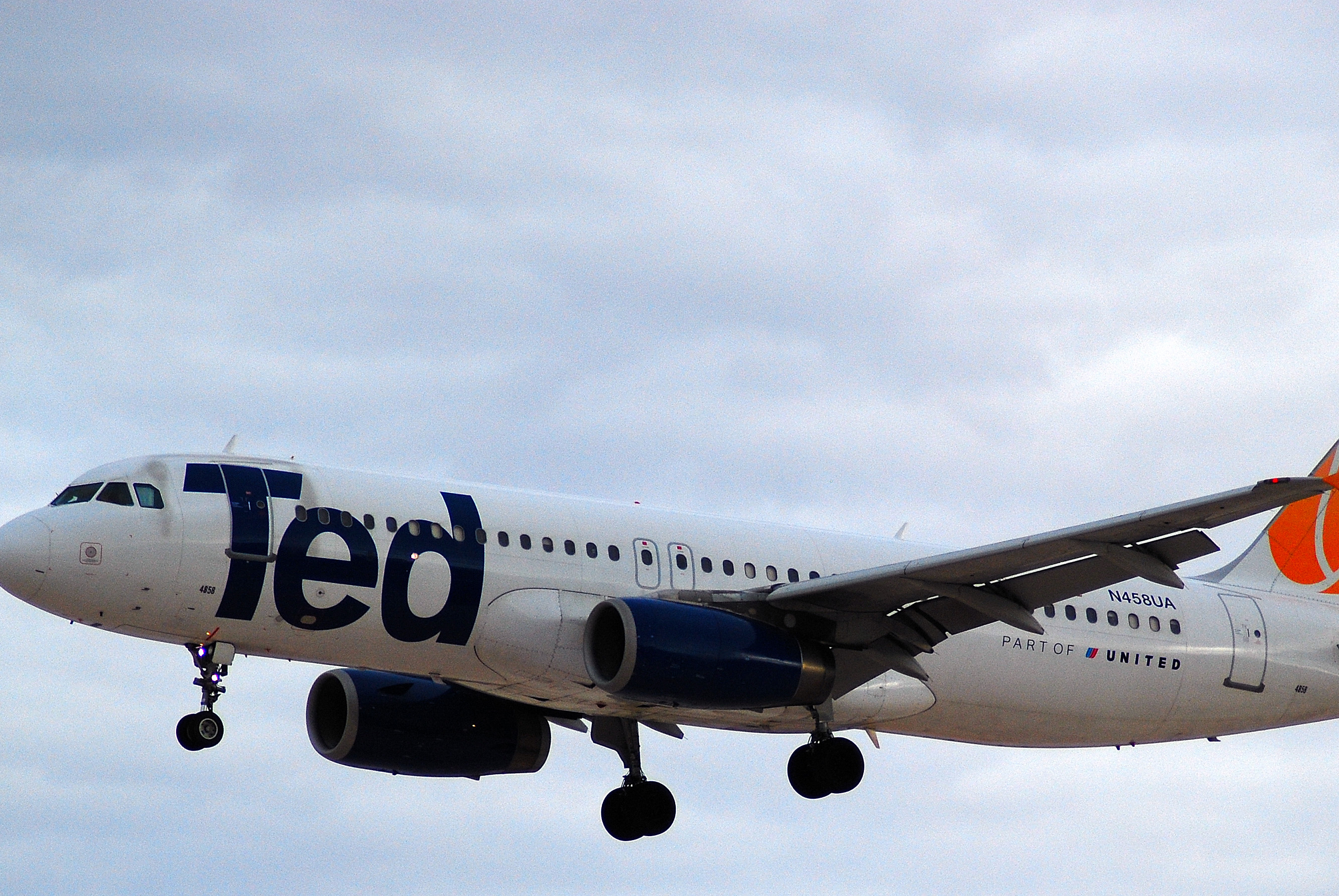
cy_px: 620
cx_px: 824
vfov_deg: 3.7
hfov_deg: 5.6
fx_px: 13704
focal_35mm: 368
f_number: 4.8
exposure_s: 1/3200
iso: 400
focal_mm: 170
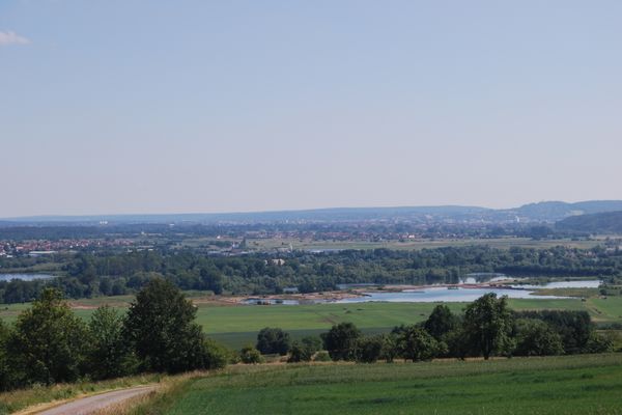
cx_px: 311
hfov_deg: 24.6
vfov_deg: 16.6
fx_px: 1425
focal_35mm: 82
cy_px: 208
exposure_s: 1/125
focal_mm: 55
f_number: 9
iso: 200
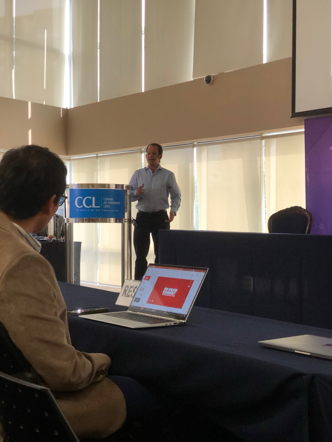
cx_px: 166
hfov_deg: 28.0
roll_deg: +0.3
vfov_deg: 36.8
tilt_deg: +0.9
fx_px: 665
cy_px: 221
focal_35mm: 52
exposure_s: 1/60
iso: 40
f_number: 2.4
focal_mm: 6
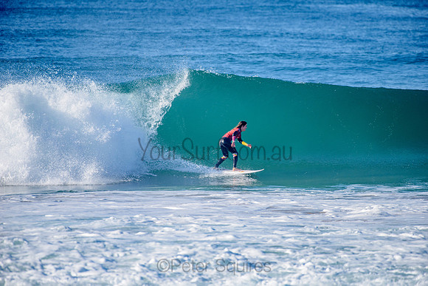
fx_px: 5946
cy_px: 143
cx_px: 214
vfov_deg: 2.8
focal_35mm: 500
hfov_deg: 4.1
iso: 200
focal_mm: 500
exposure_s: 1/1600
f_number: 5.6
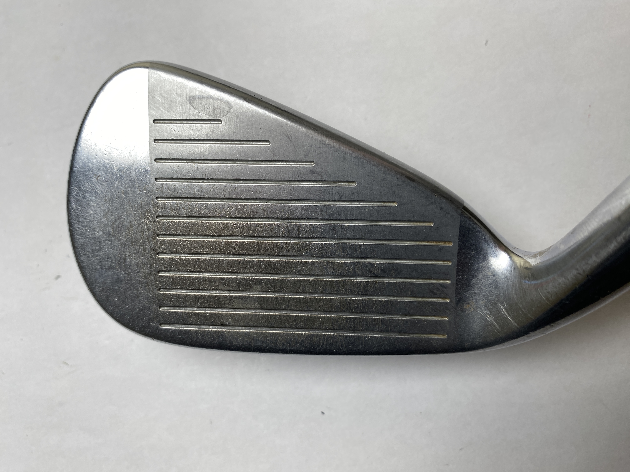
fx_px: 473
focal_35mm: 26
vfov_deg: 53.1
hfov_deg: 67.3
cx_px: 315
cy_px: 236
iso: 32
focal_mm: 4.25
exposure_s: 1/232
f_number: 1.8
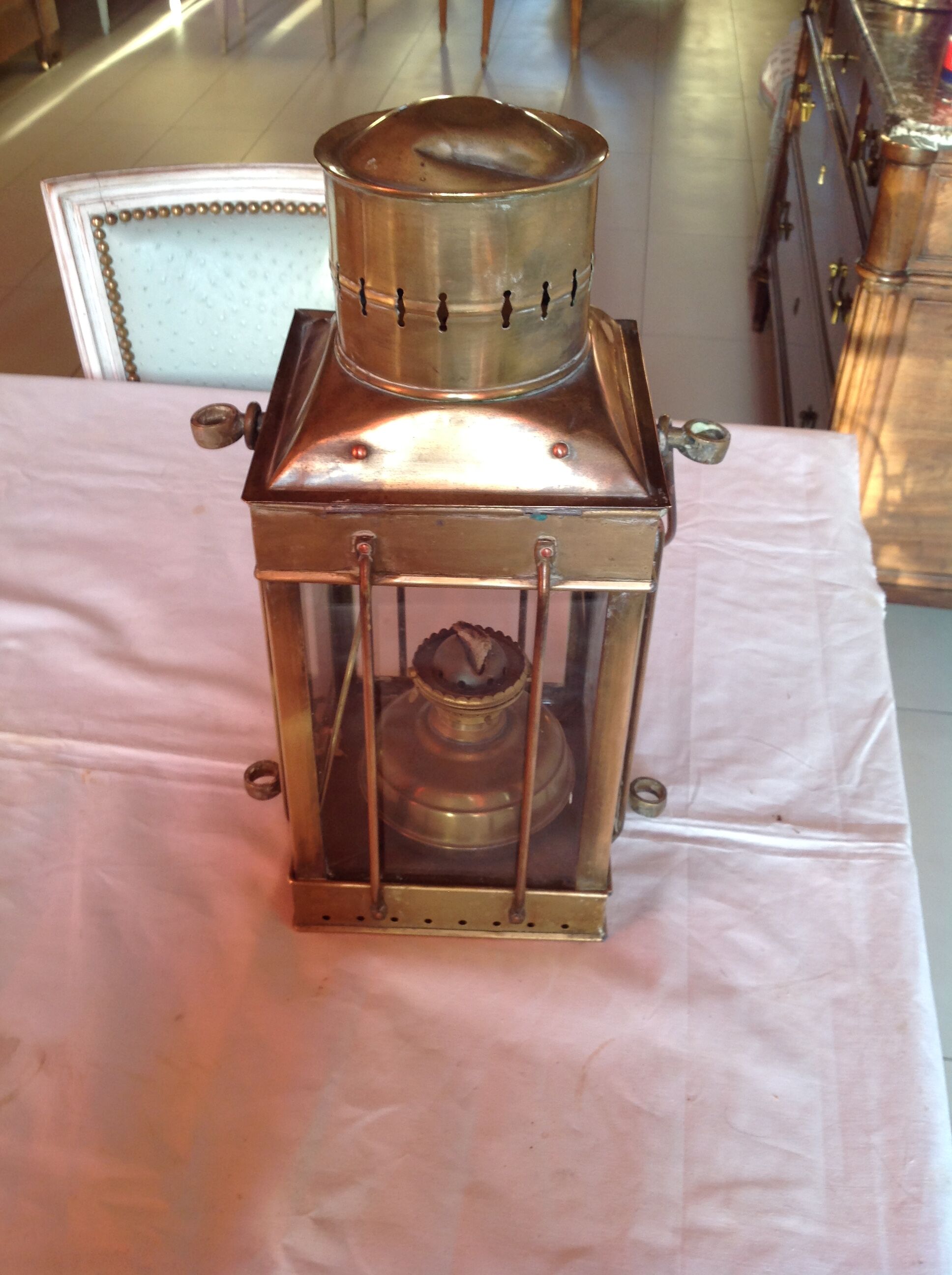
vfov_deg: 52.7
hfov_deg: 40.6
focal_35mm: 35
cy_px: 638
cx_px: 476
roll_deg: +1.7
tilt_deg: -40.2
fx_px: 1287
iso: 50
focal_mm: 4.28
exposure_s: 1/17
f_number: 2.4
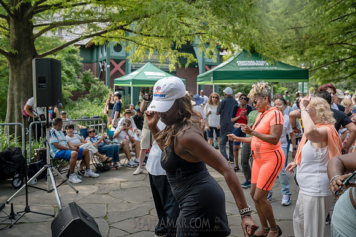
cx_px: 178
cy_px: 118
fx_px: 346
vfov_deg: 37.8
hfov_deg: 54.5
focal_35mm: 35
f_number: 4
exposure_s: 1/640
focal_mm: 35
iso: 640
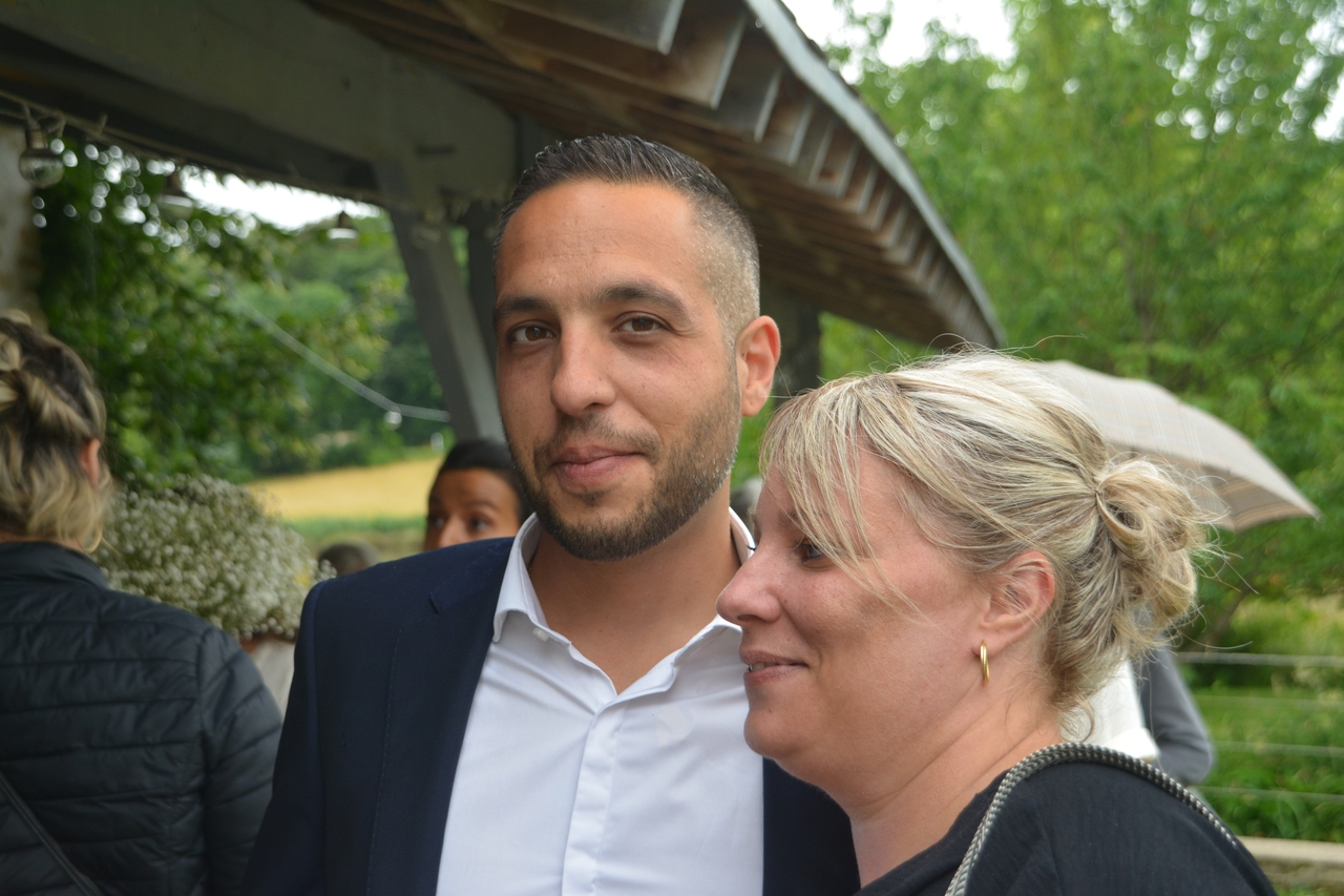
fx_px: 2240
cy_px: 448
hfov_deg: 33.4
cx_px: 672
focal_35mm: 60
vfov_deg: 22.6
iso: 400
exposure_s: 1/80
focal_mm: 40
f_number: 4.8
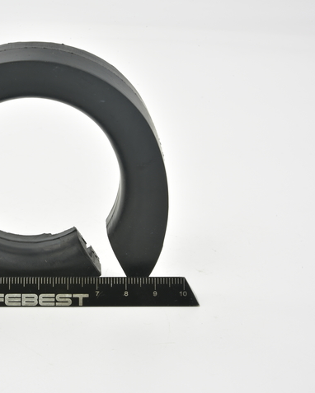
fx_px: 990
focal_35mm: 85
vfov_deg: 22.5
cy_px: 197
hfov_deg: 17.8
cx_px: 31
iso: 64
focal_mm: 60
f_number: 29
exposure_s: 1/2.5
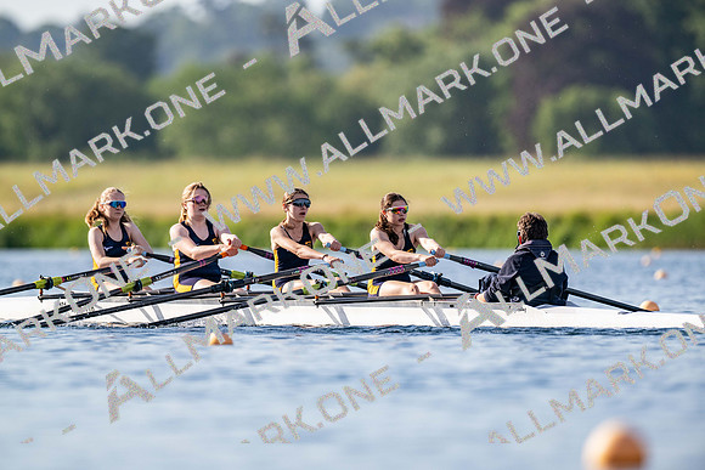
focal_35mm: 600
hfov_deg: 3.4
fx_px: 11752
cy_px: 235
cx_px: 352
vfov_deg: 2.3
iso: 400
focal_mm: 600
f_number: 5
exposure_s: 1/2500
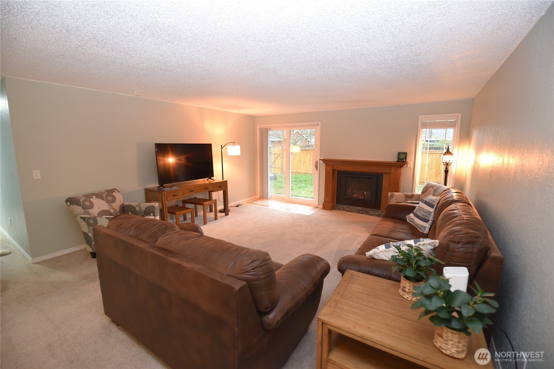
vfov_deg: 77.3
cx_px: 277
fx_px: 231
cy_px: 184
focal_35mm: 15
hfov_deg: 100.4
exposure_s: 1/60
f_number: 2.8
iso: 900
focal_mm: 15
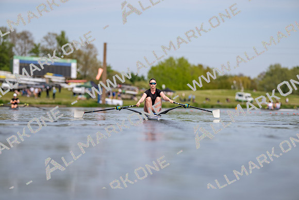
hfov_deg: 15.2
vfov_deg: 10.2
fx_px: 1121
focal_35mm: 135
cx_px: 150
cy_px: 100
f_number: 1.8
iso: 64
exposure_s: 1/5000
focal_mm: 135
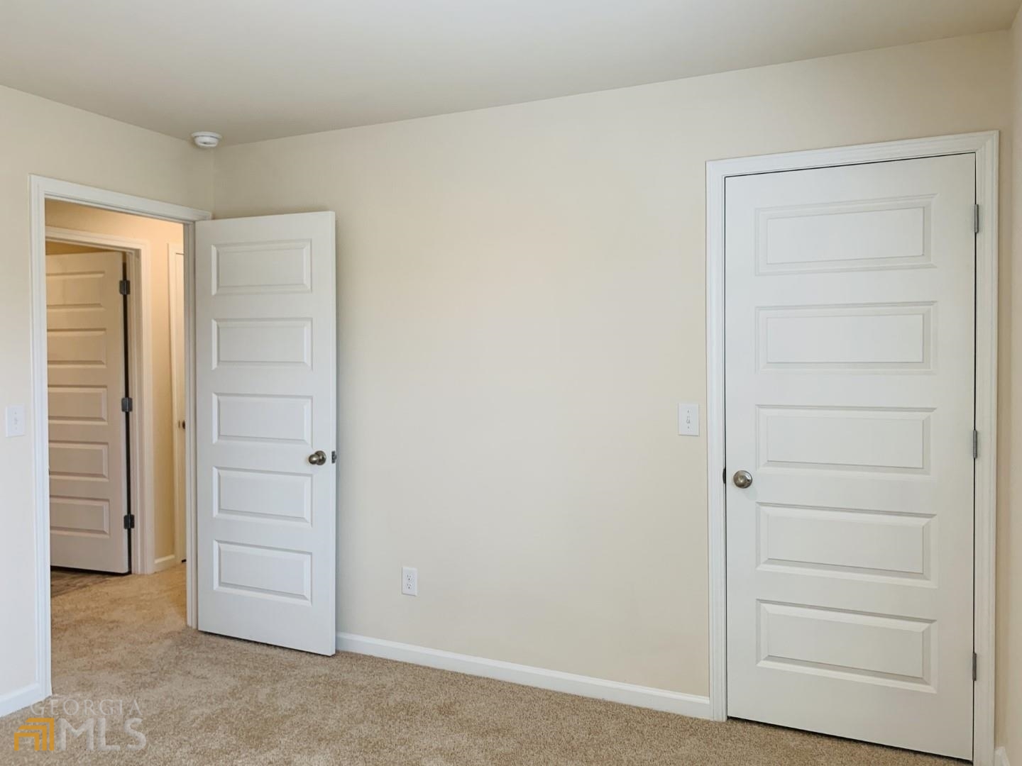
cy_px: 383
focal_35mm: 26
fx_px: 768
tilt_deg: +0.9
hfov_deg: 67.3
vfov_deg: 53.1
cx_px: 511
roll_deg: +0.6
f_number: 1.8
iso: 80
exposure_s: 1/120
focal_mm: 4.25
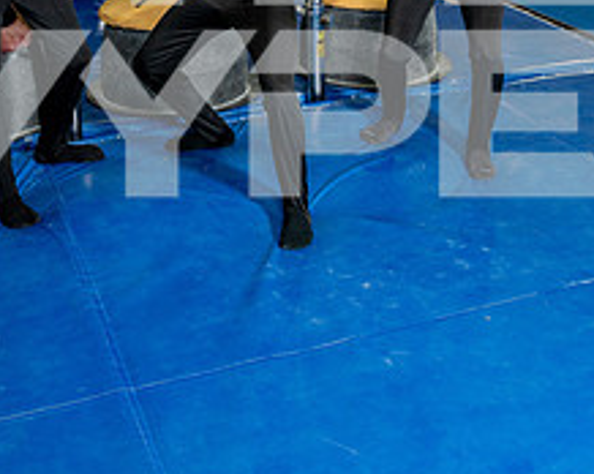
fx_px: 1089
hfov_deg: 30.4
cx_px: 223
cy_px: -76
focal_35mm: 62
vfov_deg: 22.8
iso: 800
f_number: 7.1
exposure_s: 1/320
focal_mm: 32
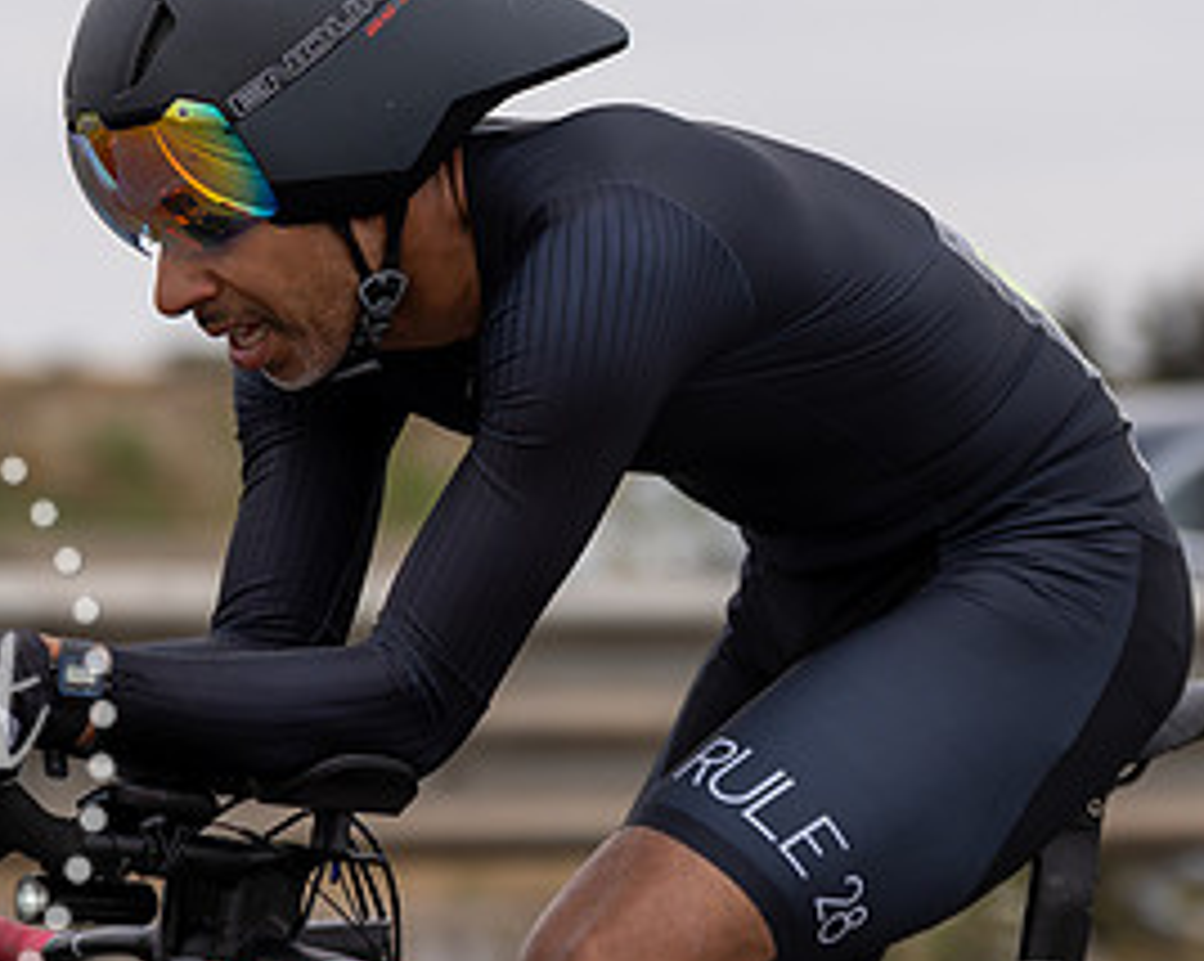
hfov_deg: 7.3
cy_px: 329
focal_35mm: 265
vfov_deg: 5.8
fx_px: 9436
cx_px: 389
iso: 100
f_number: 3.2
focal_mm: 108
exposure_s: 1/800
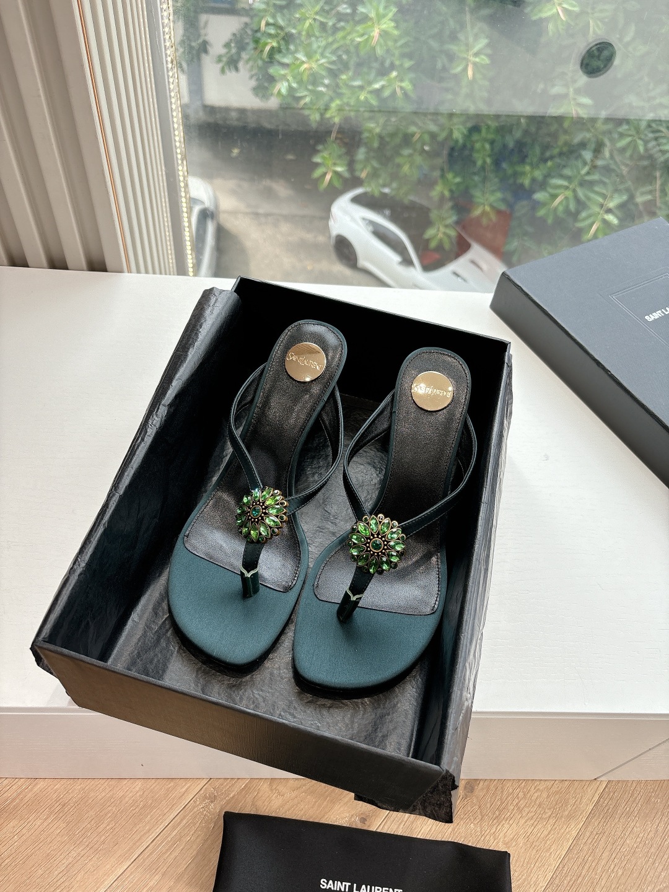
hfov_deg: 53.1
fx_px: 670
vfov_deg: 67.3
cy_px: 446
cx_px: 334
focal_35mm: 26
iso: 50
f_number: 1.6
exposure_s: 1/466
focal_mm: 5.96
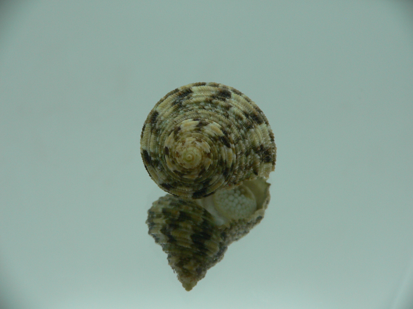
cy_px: 154
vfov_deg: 40.7
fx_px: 418
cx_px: 206
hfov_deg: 52.6
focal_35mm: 35
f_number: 2.8
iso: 80
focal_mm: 4.6
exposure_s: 1/60
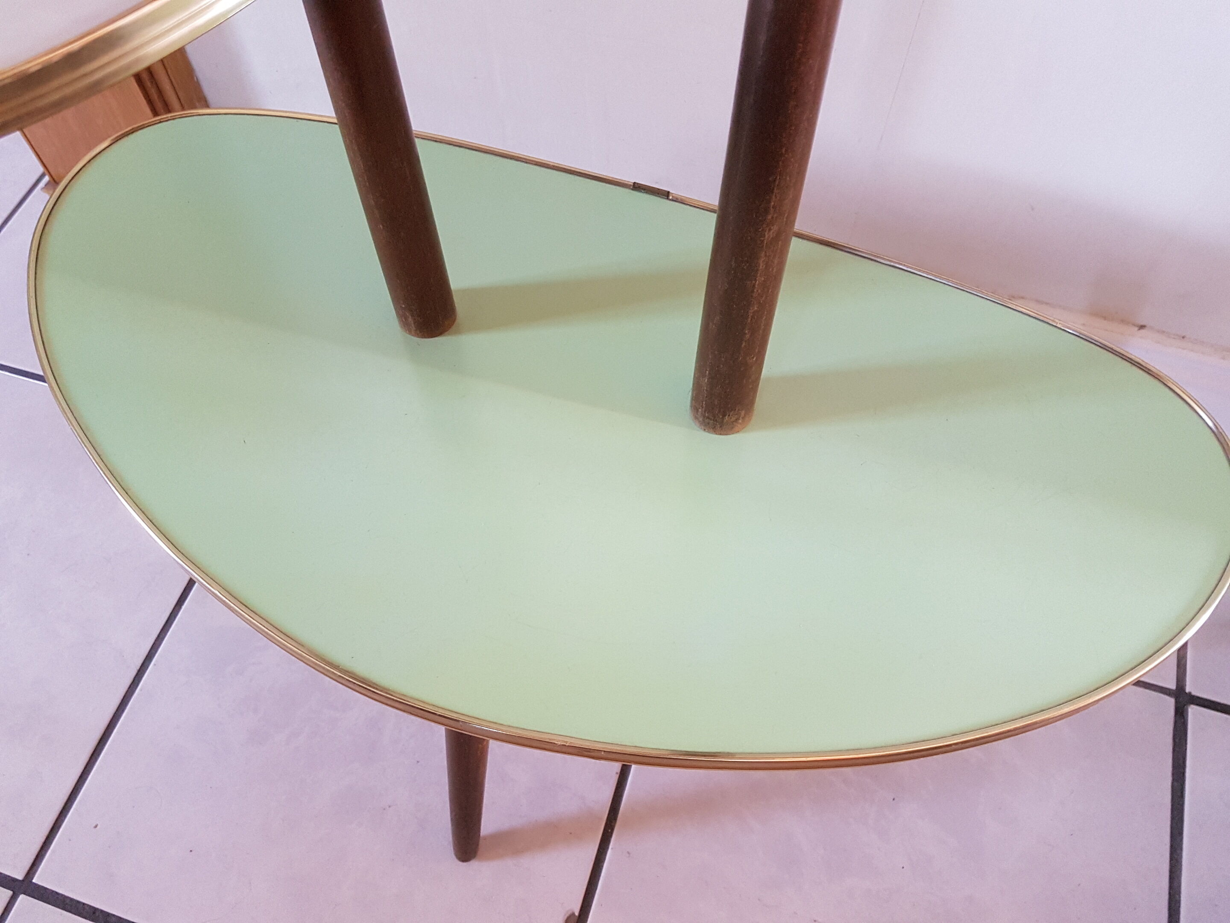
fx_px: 924
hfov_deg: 67.3
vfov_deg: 53.1
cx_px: 615
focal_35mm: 26
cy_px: 462
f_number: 1.7
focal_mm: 4.2
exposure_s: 1/50
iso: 200
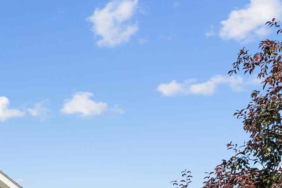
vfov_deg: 17.0
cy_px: 297
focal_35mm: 71
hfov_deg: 25.2
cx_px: -65
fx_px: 558
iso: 400
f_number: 13
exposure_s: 1/320
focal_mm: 19.6
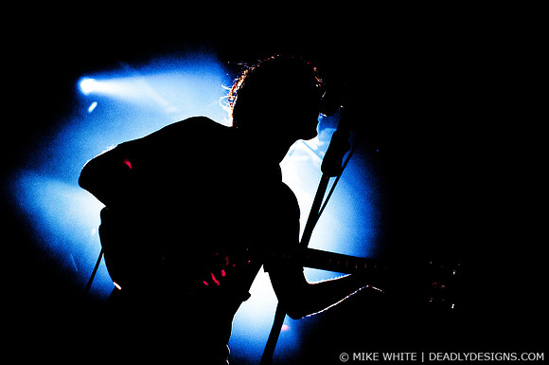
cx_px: 274
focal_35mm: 45
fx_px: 685
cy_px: 182
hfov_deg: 43.7
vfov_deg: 29.8
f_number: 1.8
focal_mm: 30
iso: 1000
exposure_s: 1/1250
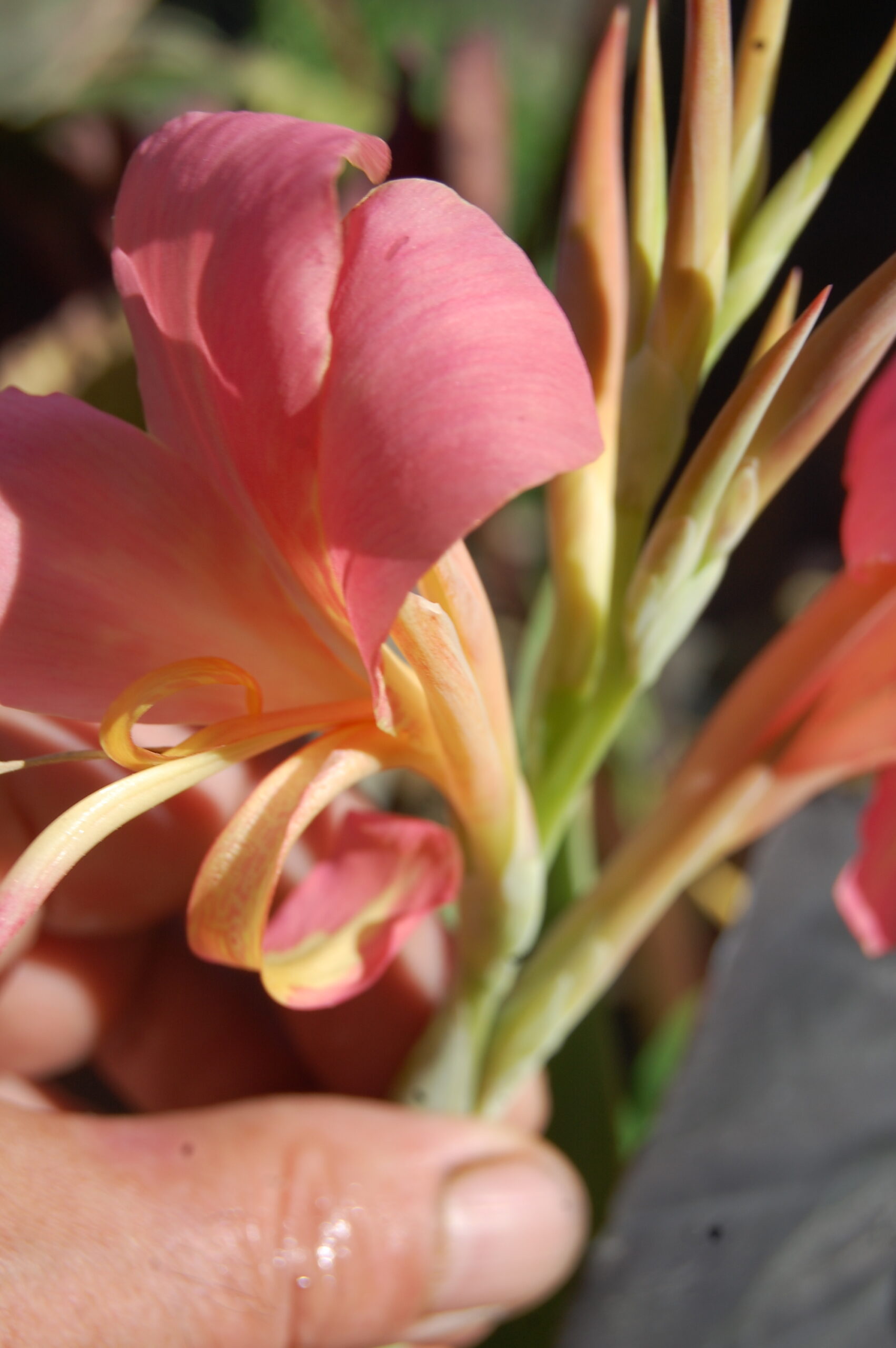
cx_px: 448
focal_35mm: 75
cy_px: 674
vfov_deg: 27.0
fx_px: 2805
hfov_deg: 18.1
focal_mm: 50
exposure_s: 1/400
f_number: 10
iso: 200
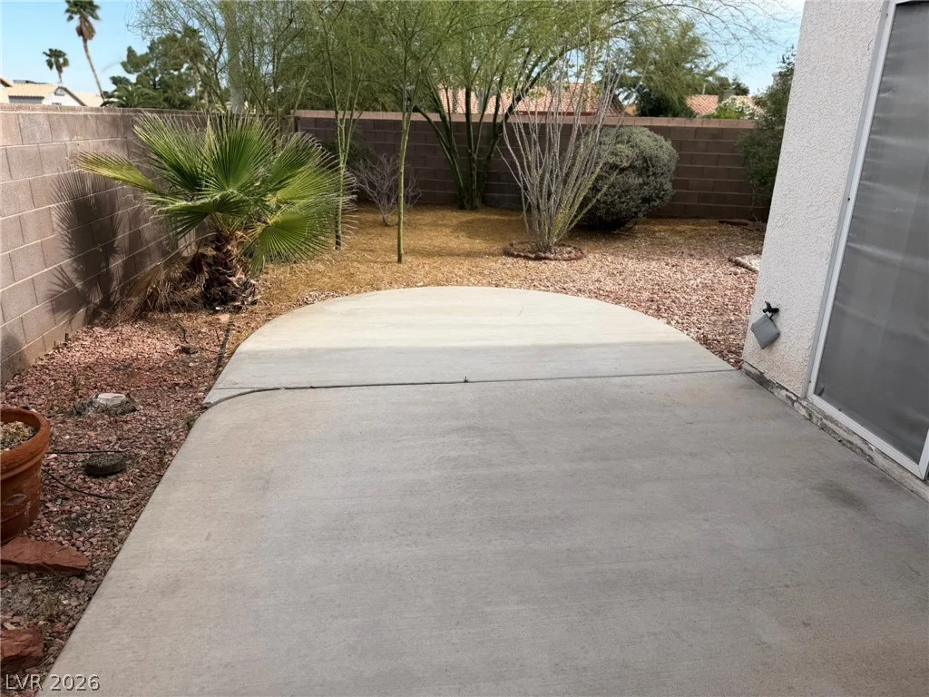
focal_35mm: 24
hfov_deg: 71.6
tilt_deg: -20.9
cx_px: 464
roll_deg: -1.1
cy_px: 348
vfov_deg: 56.8
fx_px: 644
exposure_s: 1/3425
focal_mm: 6.76
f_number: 1.78
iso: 80
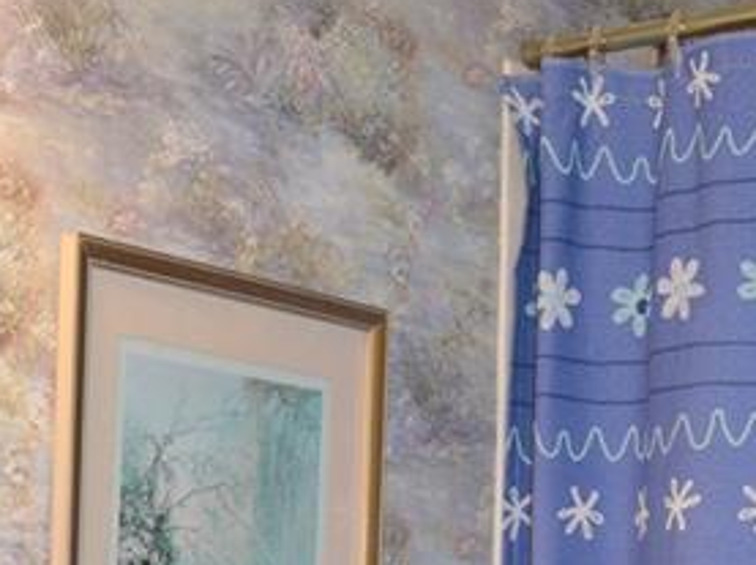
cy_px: 770
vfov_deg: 14.6
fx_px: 2094
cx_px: 494
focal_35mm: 96
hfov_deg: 20.4
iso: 800
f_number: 4
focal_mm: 24
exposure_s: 1/60
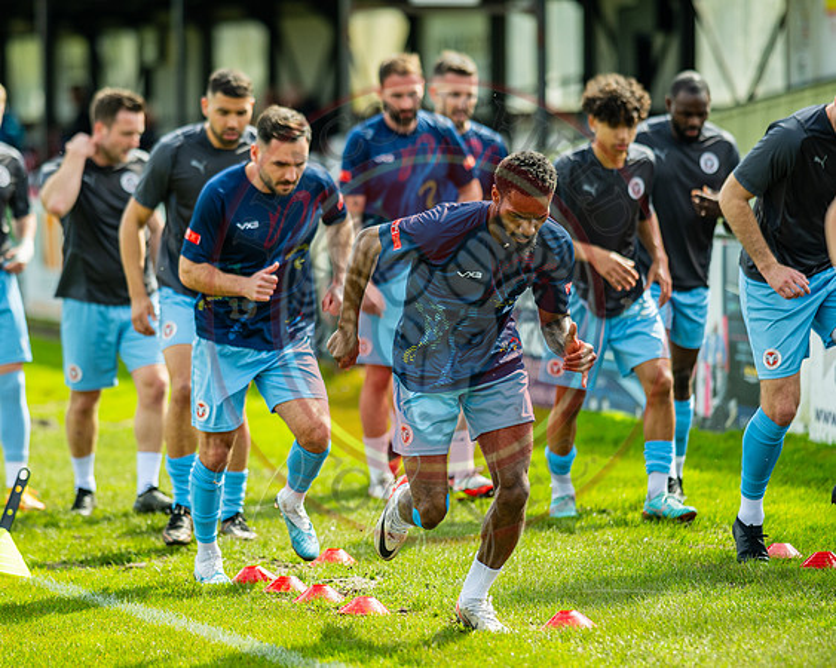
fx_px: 5629
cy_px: 334
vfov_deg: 6.8
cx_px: 397
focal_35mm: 228
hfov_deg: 8.5
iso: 100
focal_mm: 135
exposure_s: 1/1600
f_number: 1.8
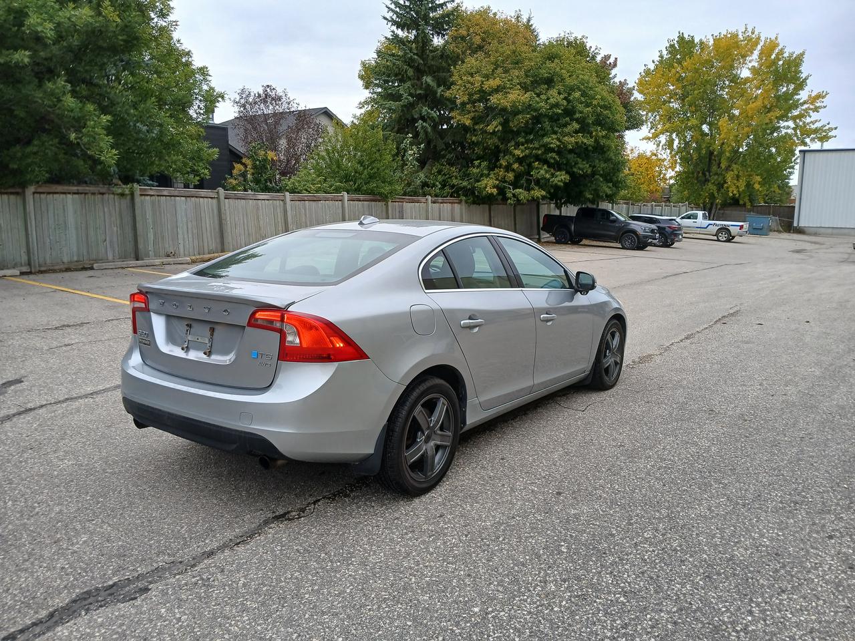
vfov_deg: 53.1
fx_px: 642
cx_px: 428
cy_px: 320
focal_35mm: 26
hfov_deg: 67.3
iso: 25
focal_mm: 3.98
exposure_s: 1/100
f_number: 1.8
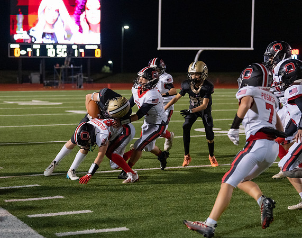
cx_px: 102
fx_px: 778
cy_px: 133
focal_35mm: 88
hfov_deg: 21.9
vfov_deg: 17.4
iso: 6400
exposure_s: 1/1250
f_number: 2.8
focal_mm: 70
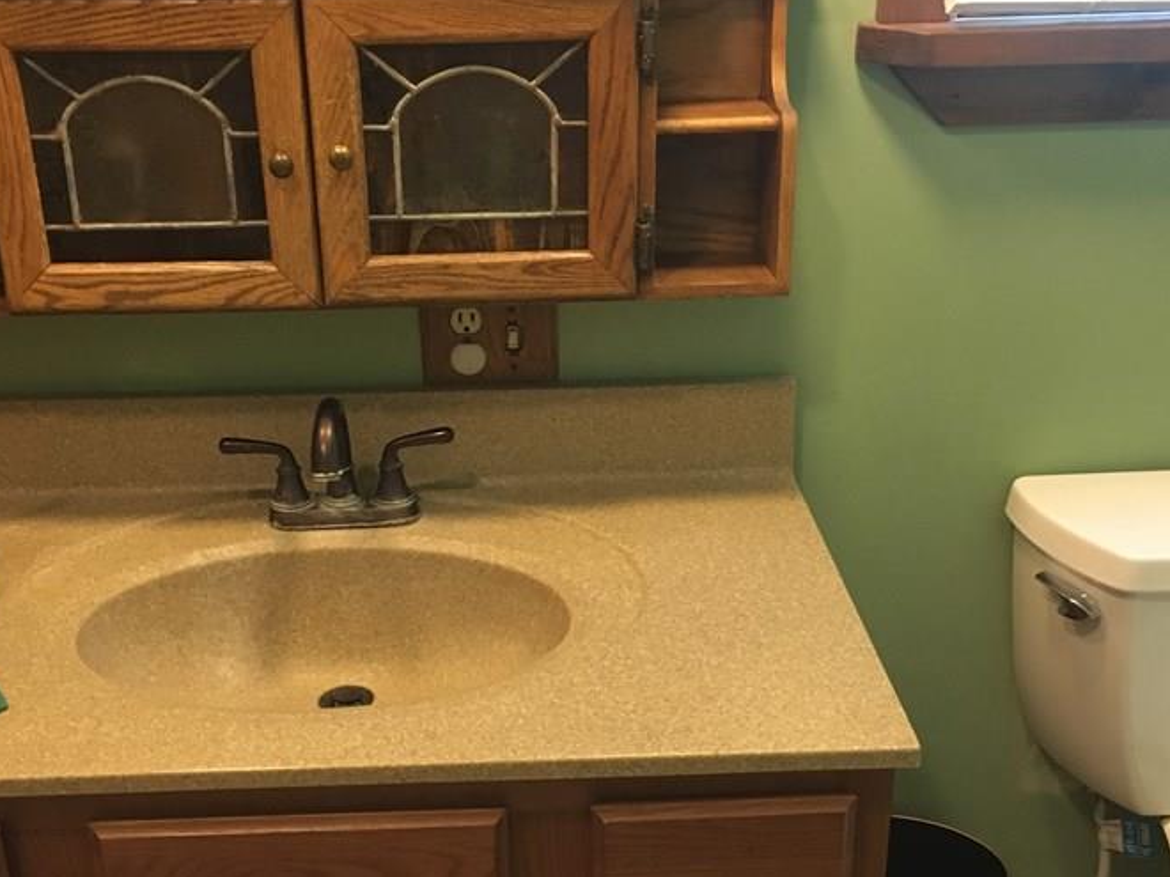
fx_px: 1521
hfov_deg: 42.1
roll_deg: +0.8
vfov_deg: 32.0
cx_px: 548
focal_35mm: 45
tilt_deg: -24.5
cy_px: 574
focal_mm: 4.15
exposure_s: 1/24
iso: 200
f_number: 2.2
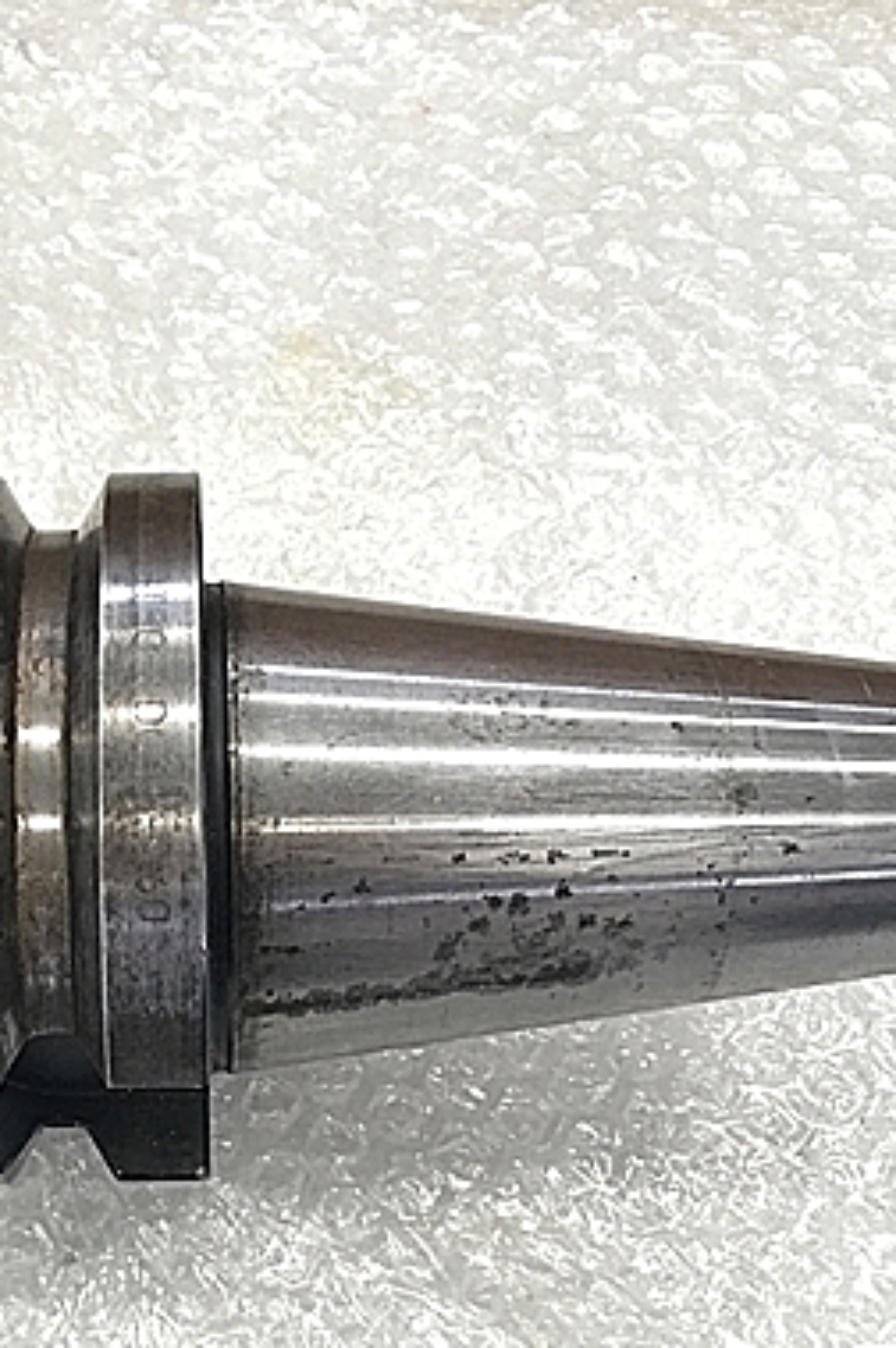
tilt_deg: -69.4
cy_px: 843
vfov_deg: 38.7
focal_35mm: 51
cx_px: 60
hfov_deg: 25.5
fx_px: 1907
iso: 80
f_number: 2.2
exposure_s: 1/30
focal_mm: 4.15
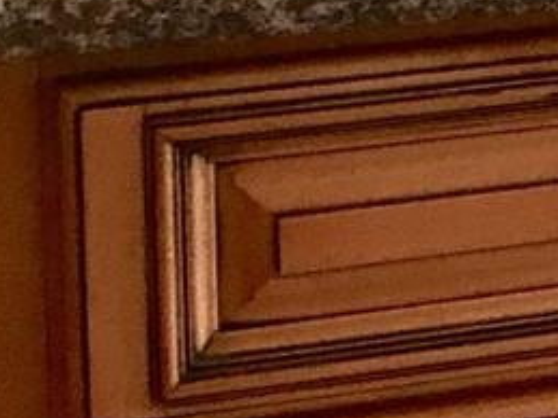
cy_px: -567
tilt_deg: -4.9
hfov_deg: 9.0
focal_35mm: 179
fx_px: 2884
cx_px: 1661
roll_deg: -1.5
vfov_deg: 7.7
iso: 25
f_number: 2.2
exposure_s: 1/40
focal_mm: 4.15
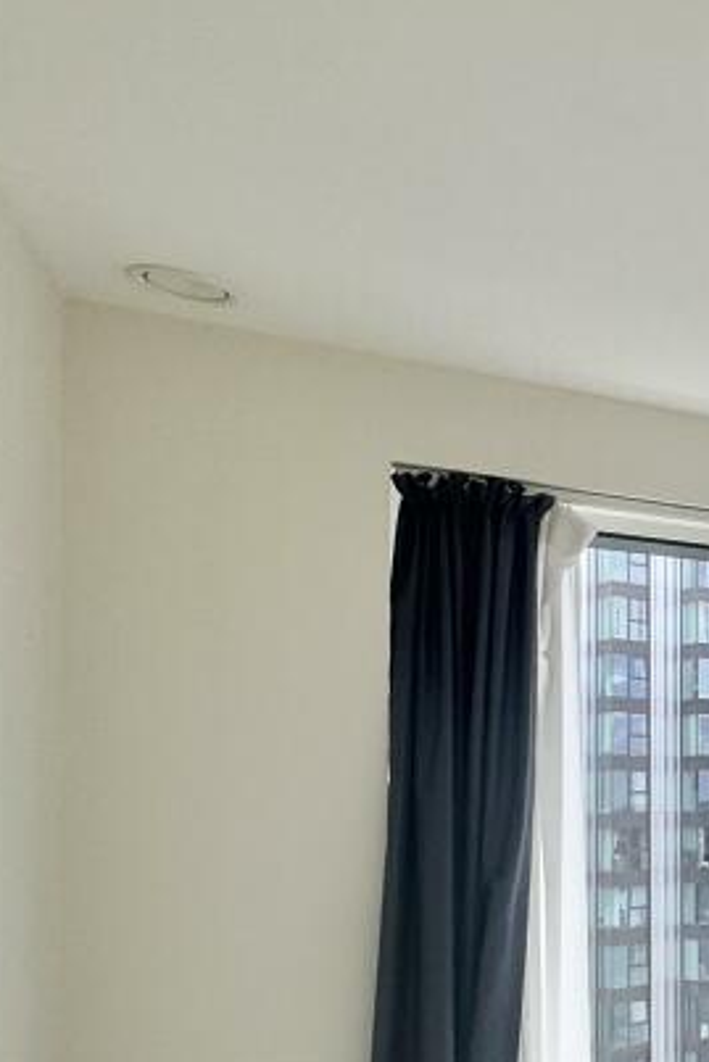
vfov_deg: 50.1
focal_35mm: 37
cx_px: 1289
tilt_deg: +1.6
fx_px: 1092
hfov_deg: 21.8
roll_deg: +0.5
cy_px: 777
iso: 40
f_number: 2.2
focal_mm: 2.22
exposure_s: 1/308
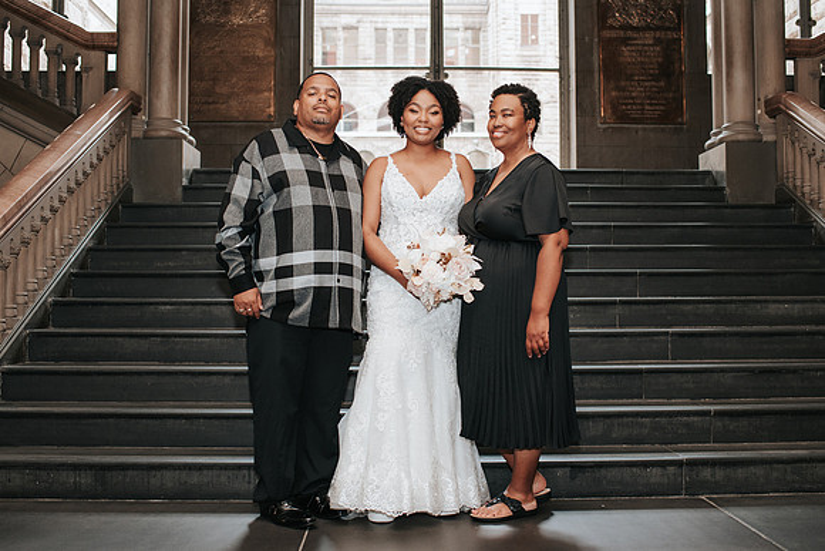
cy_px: 259
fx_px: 933
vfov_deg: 32.9
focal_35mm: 41
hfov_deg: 47.7
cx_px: 416
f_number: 3.2
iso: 1000
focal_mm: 35
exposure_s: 1/125
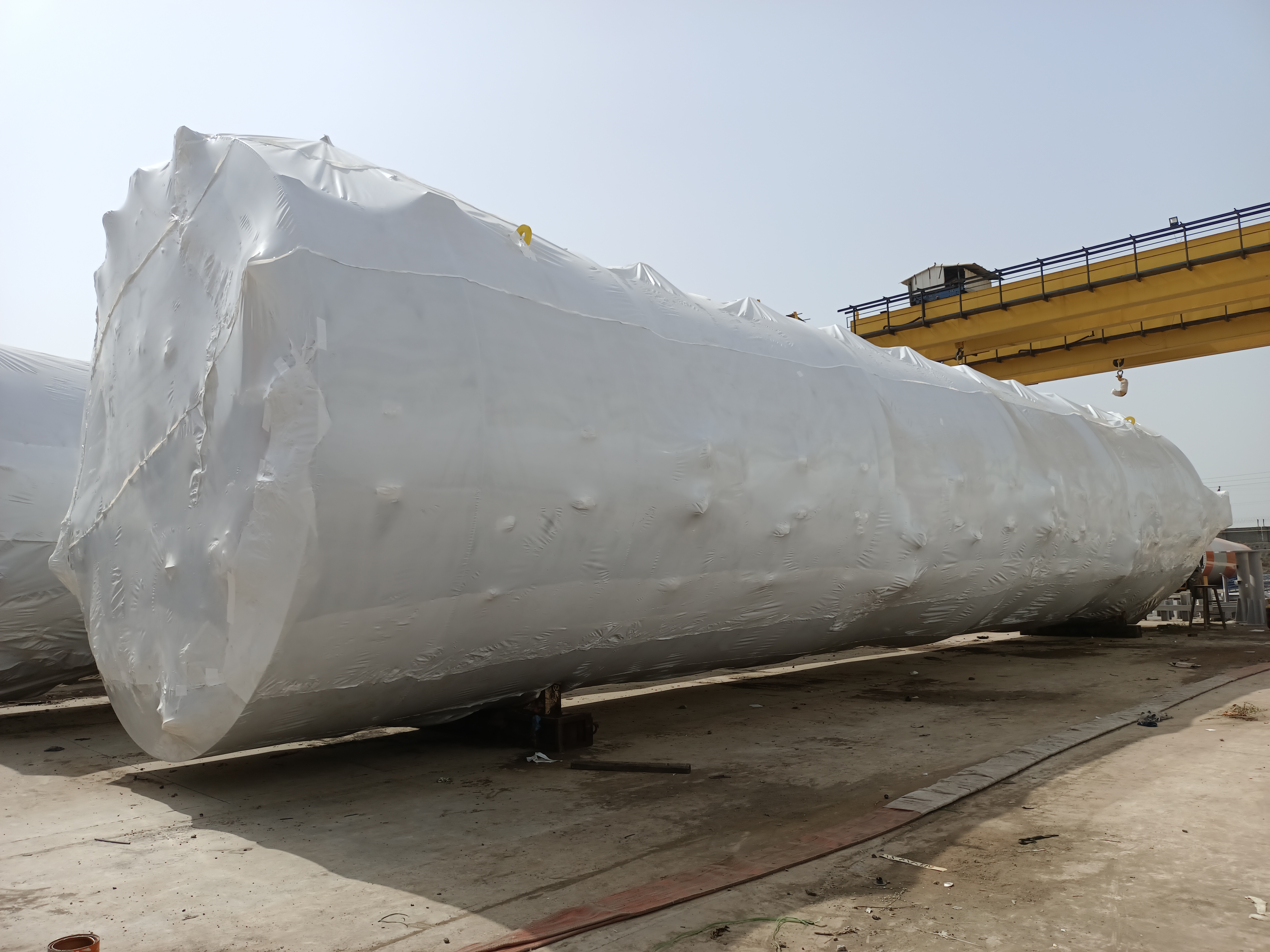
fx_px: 917
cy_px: 476
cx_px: 635
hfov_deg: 69.4
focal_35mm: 25
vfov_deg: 54.9
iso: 101
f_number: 1.79
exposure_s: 1/846
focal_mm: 4.71
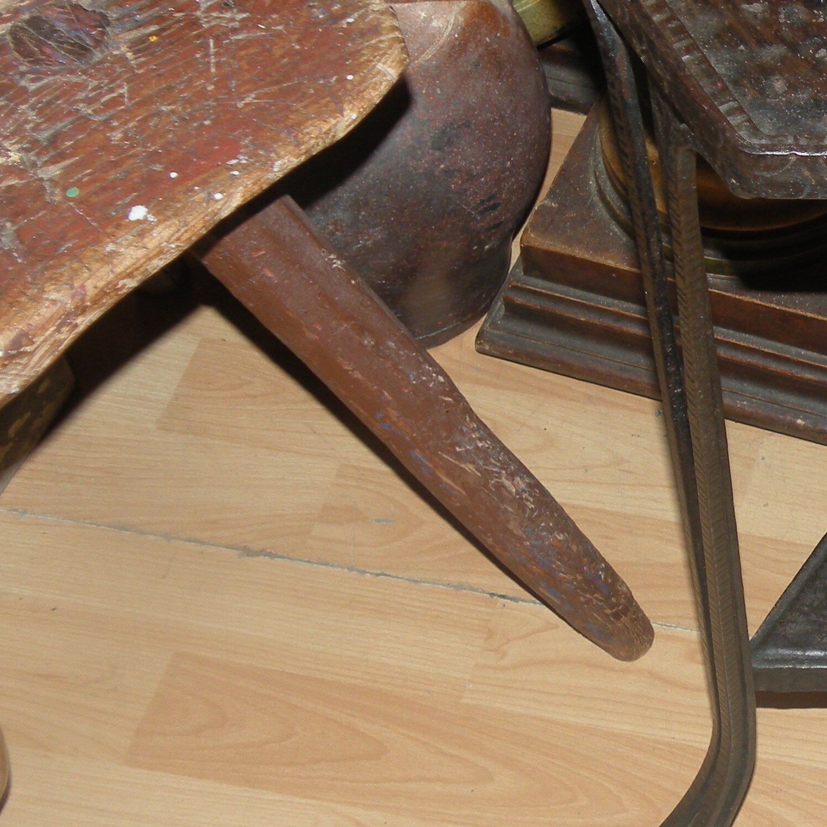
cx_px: 969
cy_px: 267
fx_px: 2433
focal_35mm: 90
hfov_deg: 18.4
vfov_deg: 19.2
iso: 64
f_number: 3.2
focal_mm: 7.4
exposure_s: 1/60
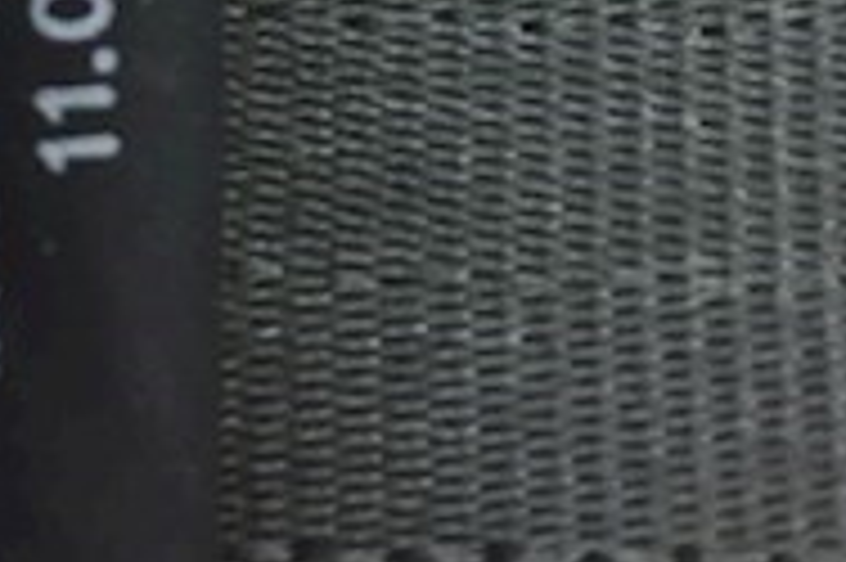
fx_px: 1808
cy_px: -319
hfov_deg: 26.0
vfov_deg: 16.0
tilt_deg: -79.1
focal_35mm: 77
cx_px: 194
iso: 50
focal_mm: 4.15
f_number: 2.2
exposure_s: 1/33
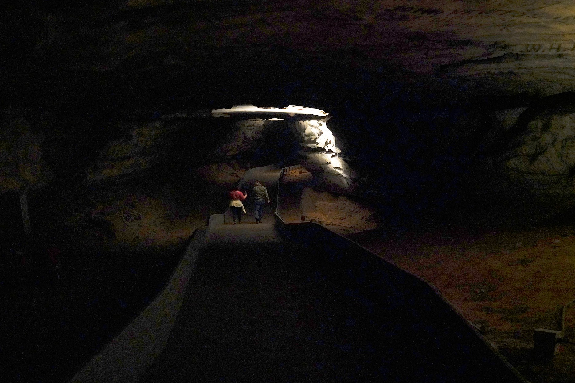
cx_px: 297
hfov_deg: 41.9
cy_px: 186
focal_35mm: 47
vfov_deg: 28.7
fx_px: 751
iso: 12800
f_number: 5.6
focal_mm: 44
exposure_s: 1/80
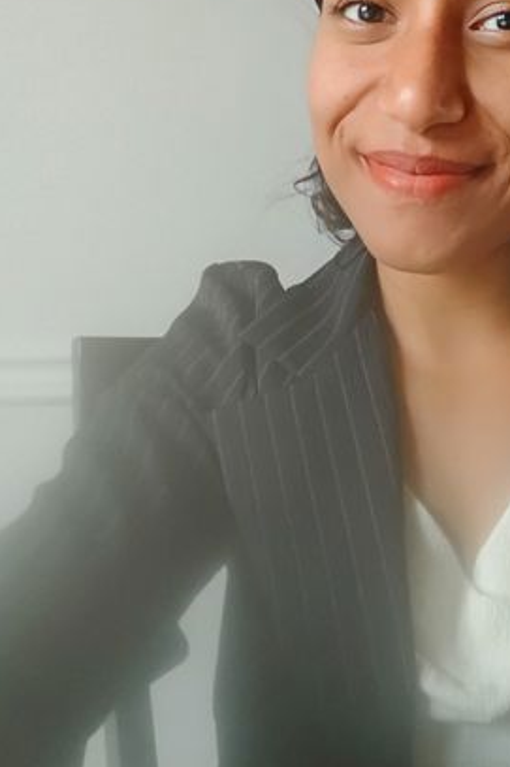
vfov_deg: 49.1
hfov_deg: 33.5
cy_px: 284
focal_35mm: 39
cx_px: 378
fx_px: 829
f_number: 2
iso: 1125
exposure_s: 1/30
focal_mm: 2.75
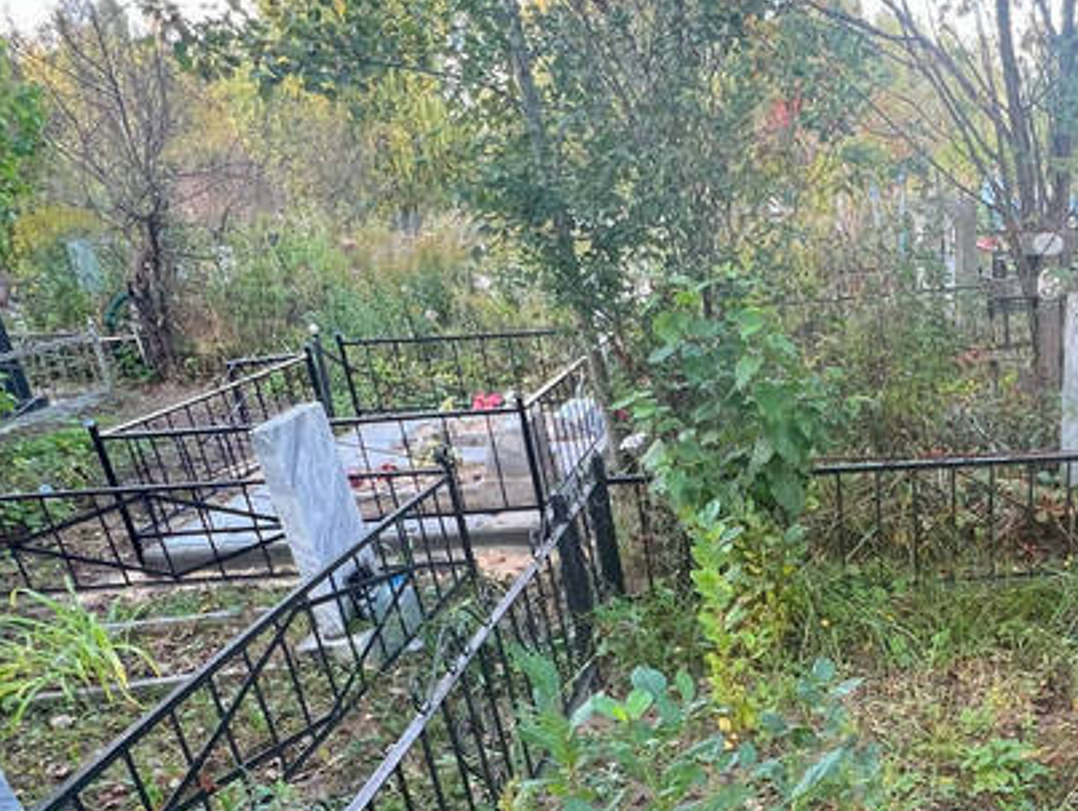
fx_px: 1029
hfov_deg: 50.7
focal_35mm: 33
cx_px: 912
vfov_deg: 40.4
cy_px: 699
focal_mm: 1.57
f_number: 1.8
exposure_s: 1/99
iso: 64
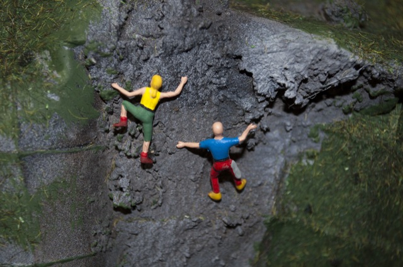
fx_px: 671
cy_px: 134
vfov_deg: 22.6
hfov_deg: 33.4
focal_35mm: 60
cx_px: 202
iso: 200
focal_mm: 40
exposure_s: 1/30
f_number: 5.6
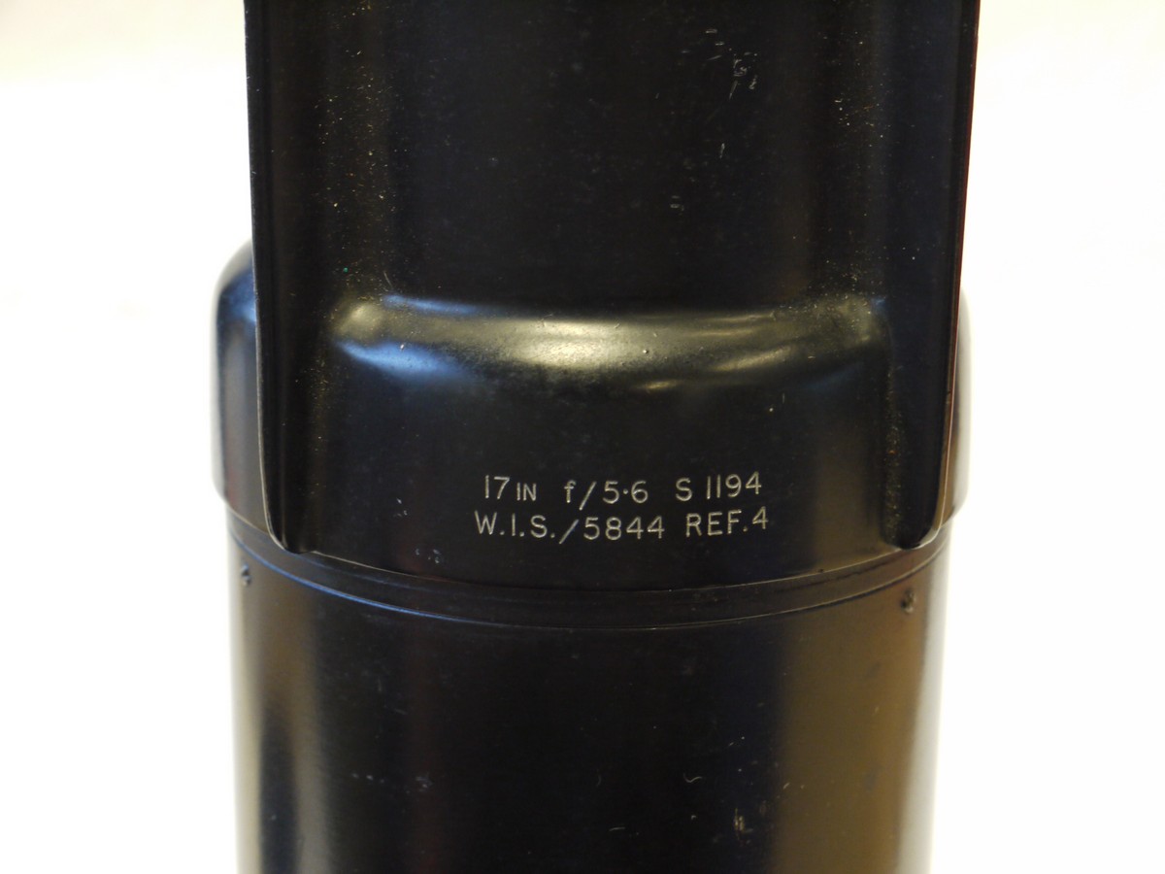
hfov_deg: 21.8
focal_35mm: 90
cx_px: 582
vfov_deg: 16.4
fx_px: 3029
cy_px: 437
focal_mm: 45
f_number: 8
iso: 800
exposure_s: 1/13
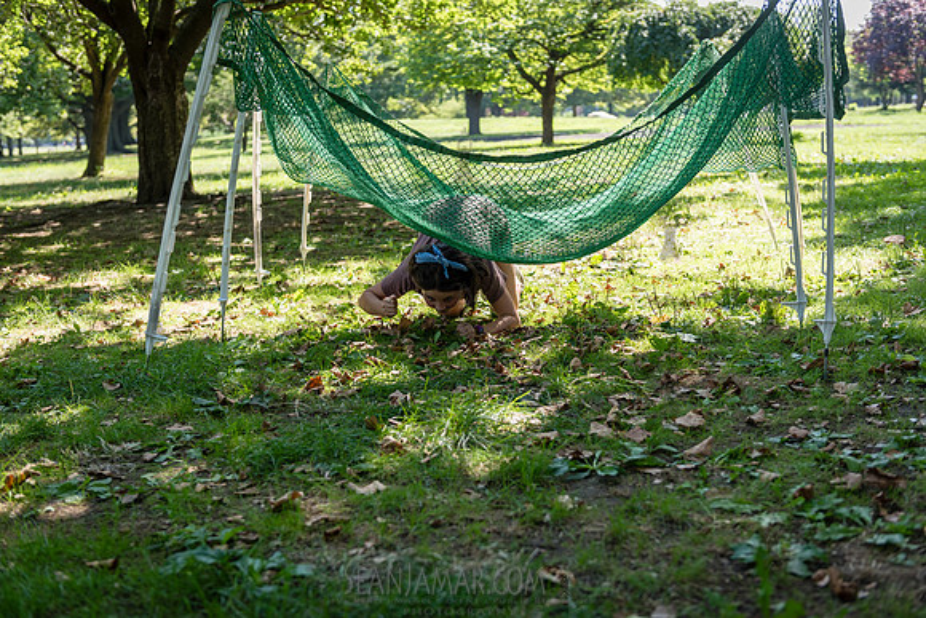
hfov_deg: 41.1
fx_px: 1235
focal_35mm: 48
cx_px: 463
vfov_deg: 28.1
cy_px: 309
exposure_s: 1/400
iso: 200
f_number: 3.2
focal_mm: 48
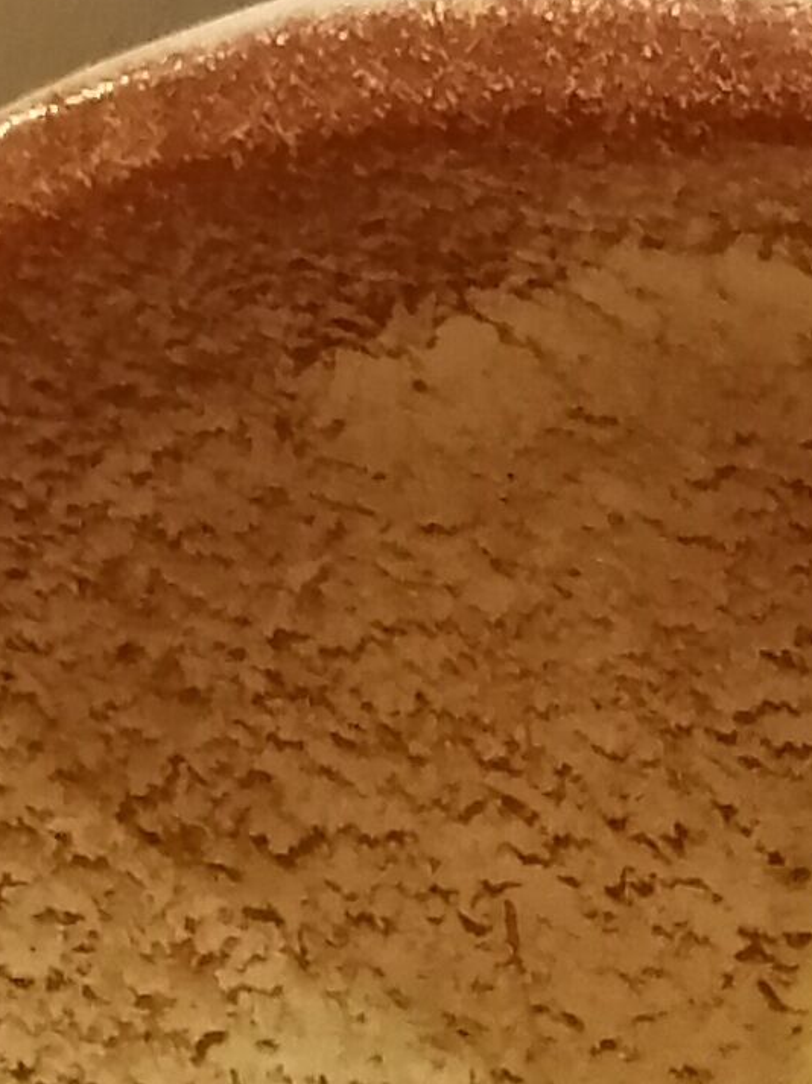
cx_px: 1733
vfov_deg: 10.2
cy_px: 366
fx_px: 6073
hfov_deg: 7.3
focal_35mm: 194
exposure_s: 1/33.3
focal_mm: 3.95
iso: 320
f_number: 1.8
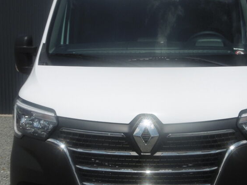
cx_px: 148
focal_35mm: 68
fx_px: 485
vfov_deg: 21.6
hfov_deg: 28.5
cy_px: 109
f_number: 9.3
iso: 100
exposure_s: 1/500
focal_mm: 6.8
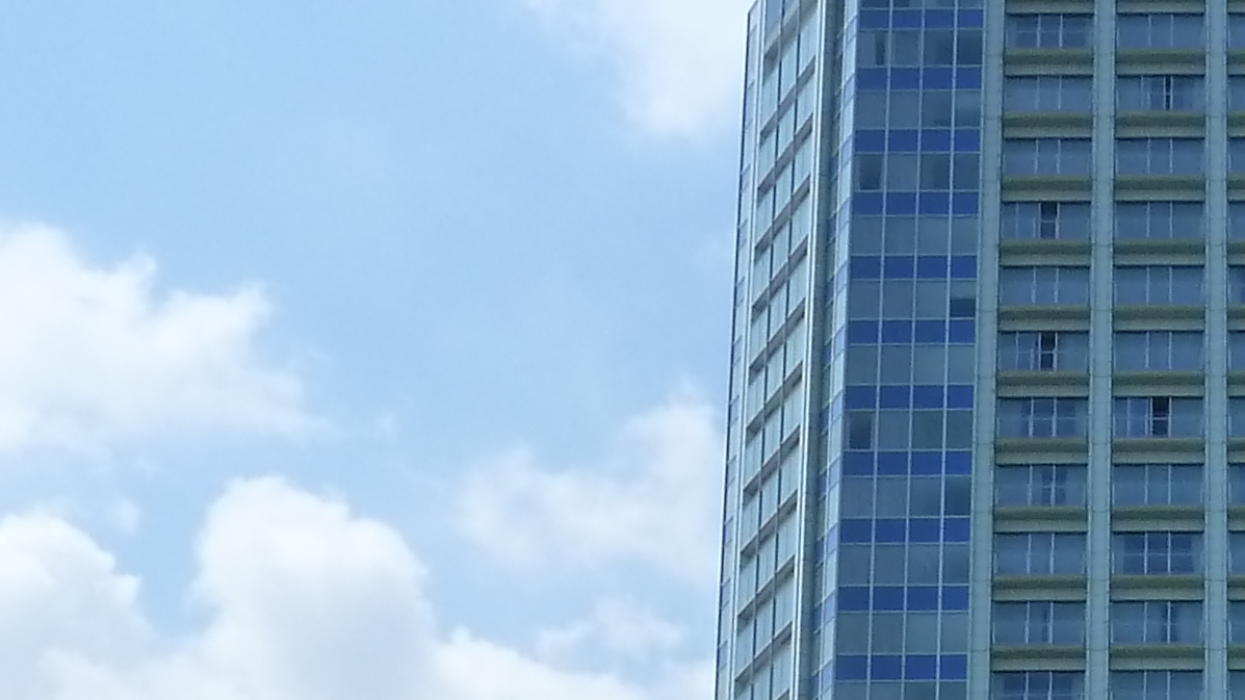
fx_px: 3004
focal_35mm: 91
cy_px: 1219
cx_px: 1301
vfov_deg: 12.3
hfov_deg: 22.3
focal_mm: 4.1
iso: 200
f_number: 5.6
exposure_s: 1/500
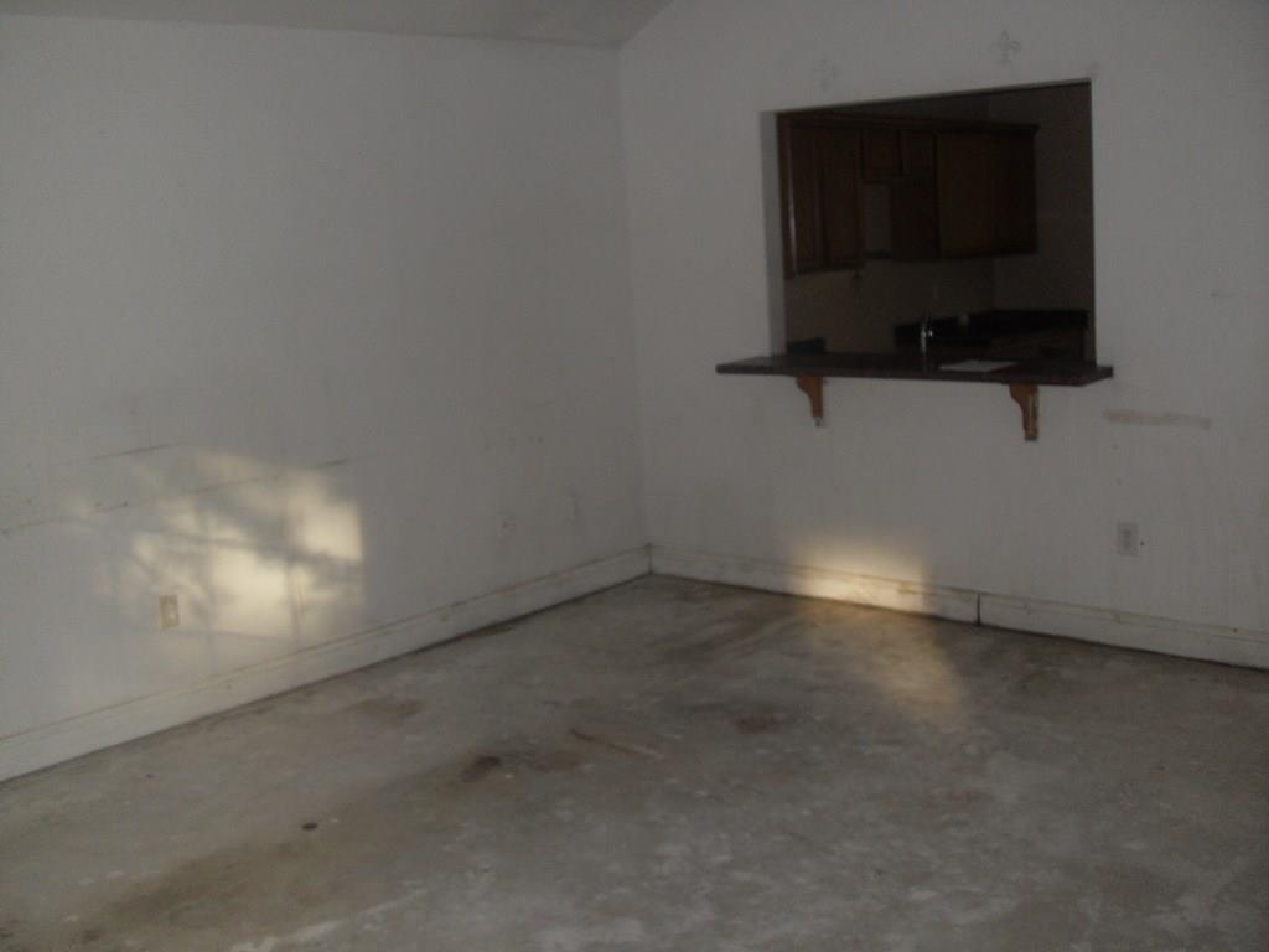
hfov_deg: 50.1
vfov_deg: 38.7
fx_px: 1356
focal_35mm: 37
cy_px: 476
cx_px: 634
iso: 100
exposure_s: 1/45
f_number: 2.8
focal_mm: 6.3
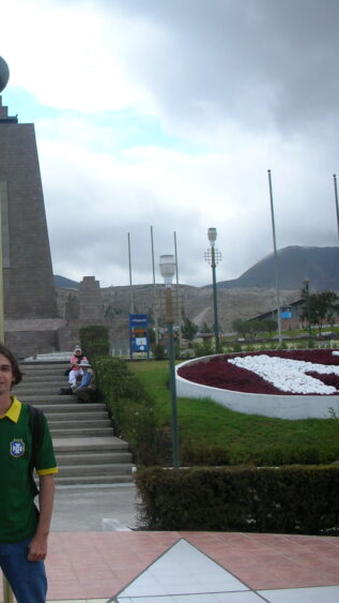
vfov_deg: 39.9
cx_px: -16
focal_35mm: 52
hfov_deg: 22.0
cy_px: 305
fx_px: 830
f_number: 8.5
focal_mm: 5.8
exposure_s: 1/63.3
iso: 50
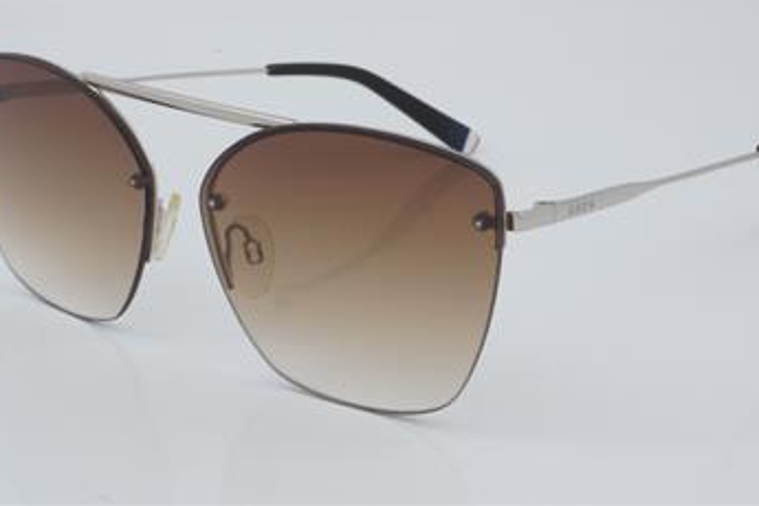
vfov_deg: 15.7
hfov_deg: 23.4
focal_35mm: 87
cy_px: 216
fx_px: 1834
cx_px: 381
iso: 100
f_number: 32
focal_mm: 50
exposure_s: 1/3
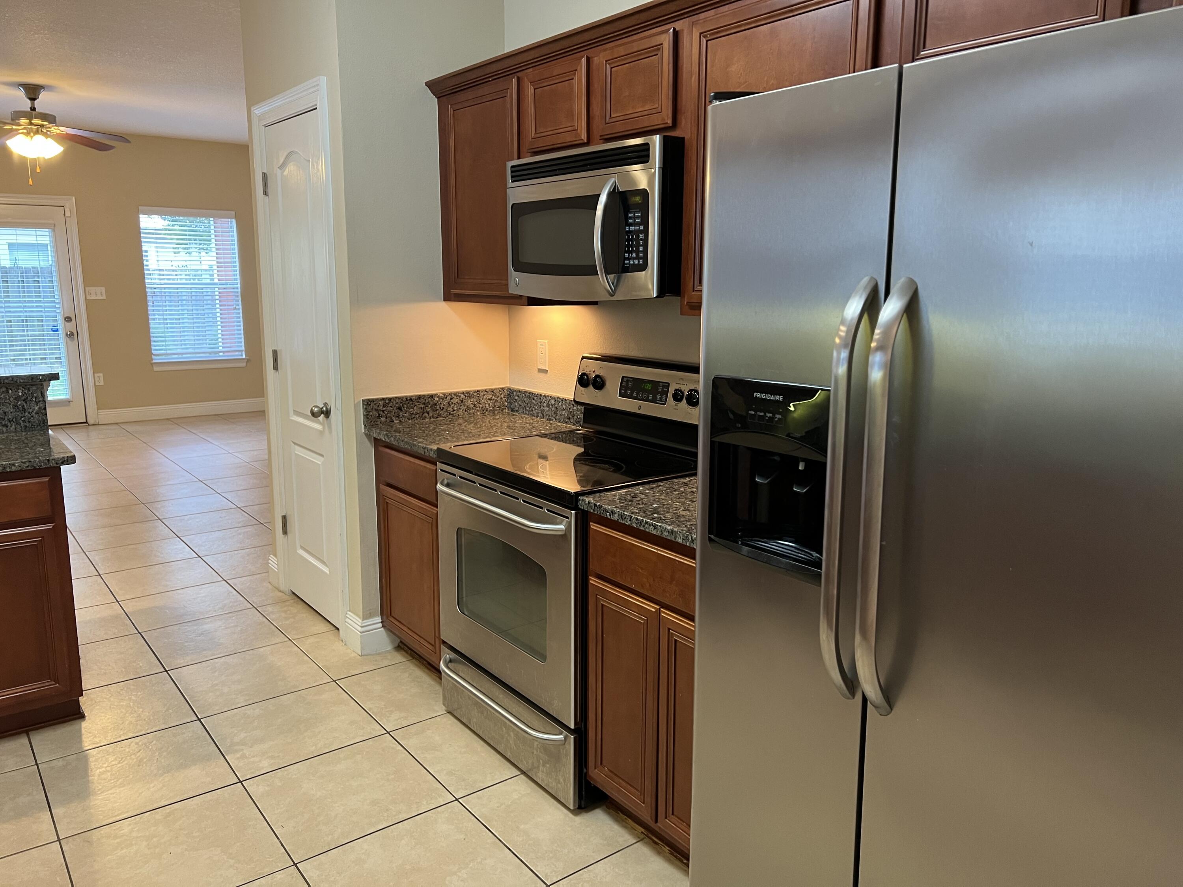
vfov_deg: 53.1
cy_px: 444
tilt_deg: -9.7
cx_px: 592
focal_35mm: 26
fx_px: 889
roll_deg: +0.2
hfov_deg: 67.3
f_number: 1.5
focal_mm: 5.7
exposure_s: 1/60
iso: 160
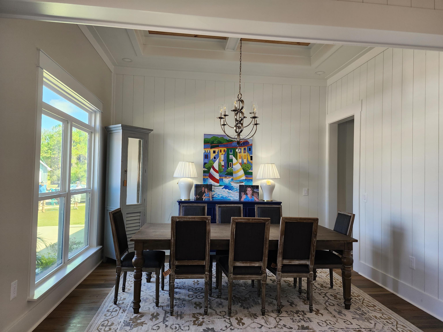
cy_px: 166
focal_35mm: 23
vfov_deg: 58.9
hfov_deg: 73.9
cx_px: 222
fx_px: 294
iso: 100
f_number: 1.8
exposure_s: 1/120
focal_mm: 6.4
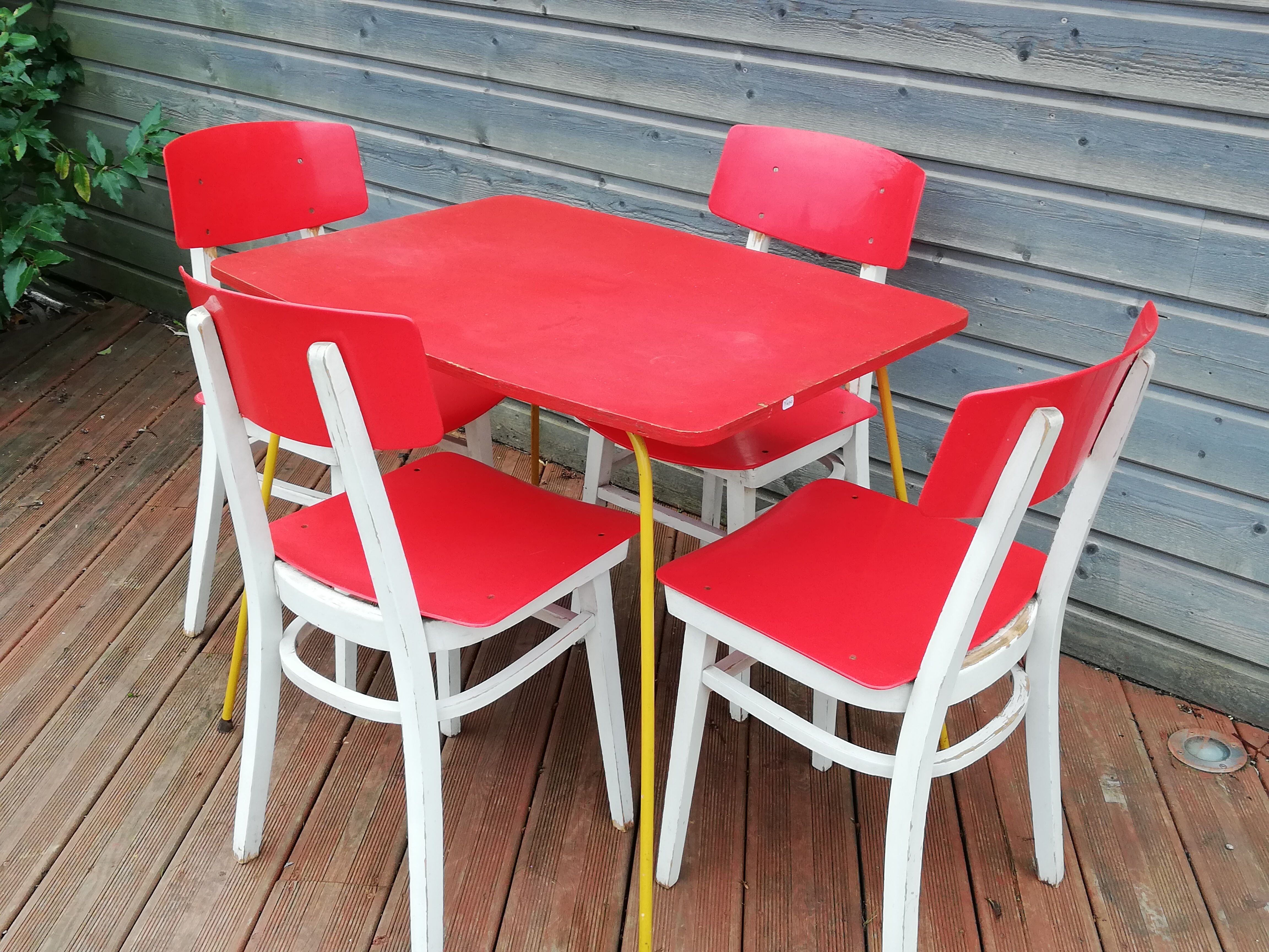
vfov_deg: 36.8
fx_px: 1430
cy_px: 476
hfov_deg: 47.9
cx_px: 634
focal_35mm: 39
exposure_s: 1/50
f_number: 2.2
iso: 50
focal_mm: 3.81
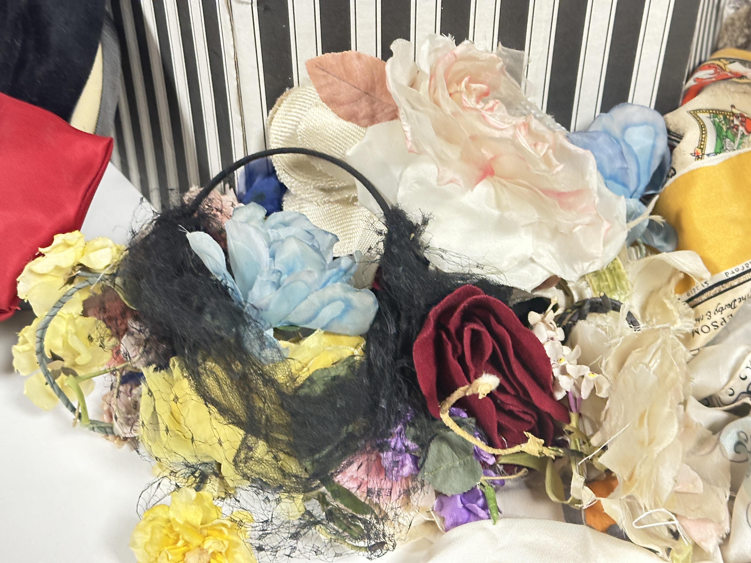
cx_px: 376
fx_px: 1041
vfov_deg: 30.3
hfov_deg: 39.7
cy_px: 282
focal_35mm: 48
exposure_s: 1/33
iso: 250
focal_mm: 6.86
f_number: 1.78
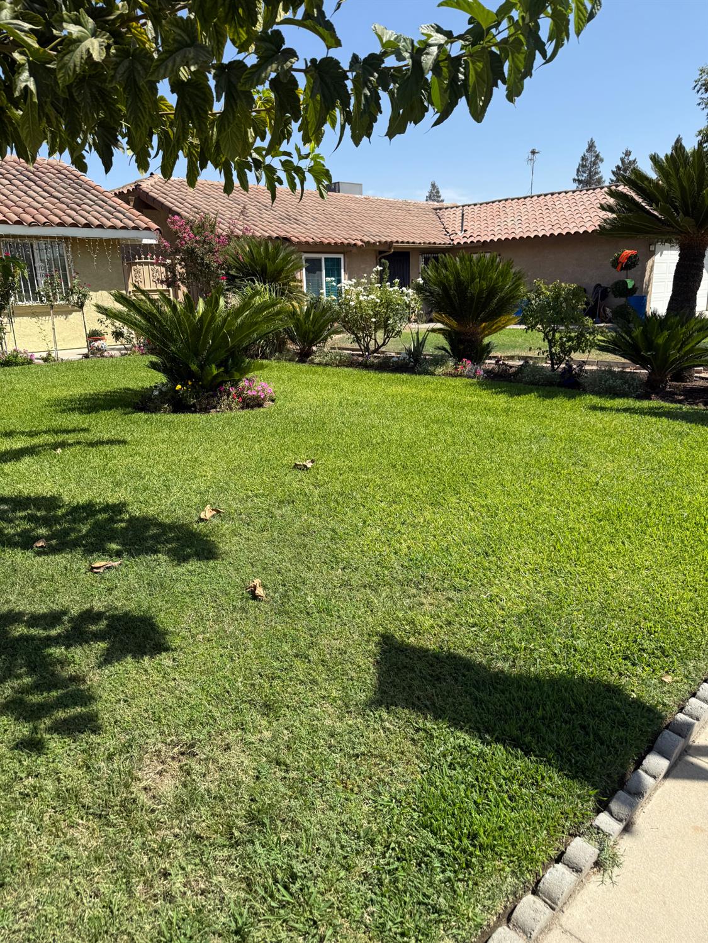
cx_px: 354
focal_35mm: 24
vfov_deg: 71.6
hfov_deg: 56.8
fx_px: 654
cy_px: 472
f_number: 1.78
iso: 80
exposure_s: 1/3279
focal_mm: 6.76
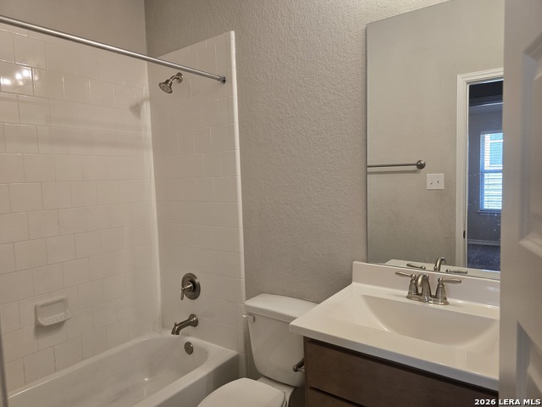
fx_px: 360
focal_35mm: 23
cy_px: 204
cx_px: 271
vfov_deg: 58.9
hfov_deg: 73.9
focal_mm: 6.3
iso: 200
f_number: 1.7
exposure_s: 1/120
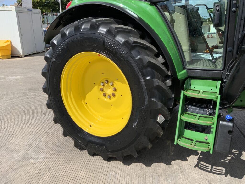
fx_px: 205
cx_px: 122
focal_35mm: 29
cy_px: 92
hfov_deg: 61.7
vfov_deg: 48.2
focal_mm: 3
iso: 16
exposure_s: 1/2058
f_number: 1.8
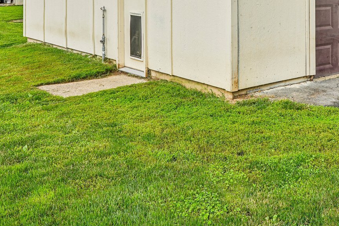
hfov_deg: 37.8
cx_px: 283
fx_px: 471
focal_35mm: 50
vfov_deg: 24.8
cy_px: -34
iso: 100
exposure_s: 1/60
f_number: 8
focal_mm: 21
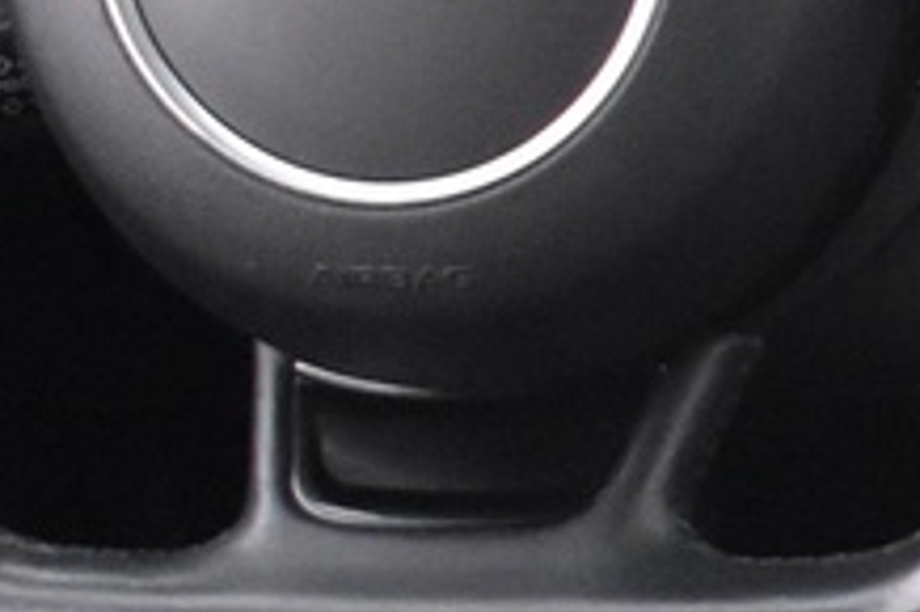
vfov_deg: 6.7
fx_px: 5133
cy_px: 874
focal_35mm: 201
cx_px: 2376
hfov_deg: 9.0
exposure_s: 1/15
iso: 3200
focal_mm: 18
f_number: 3.5
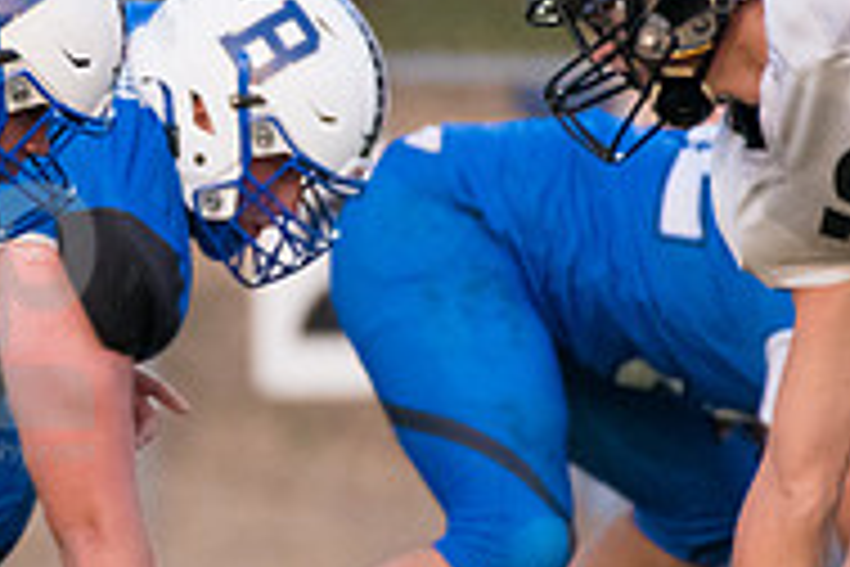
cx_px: -40
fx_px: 36217
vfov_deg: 0.9
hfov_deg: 1.3
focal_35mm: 1534
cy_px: 308
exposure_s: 1/1250
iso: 3200
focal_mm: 500
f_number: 5.6
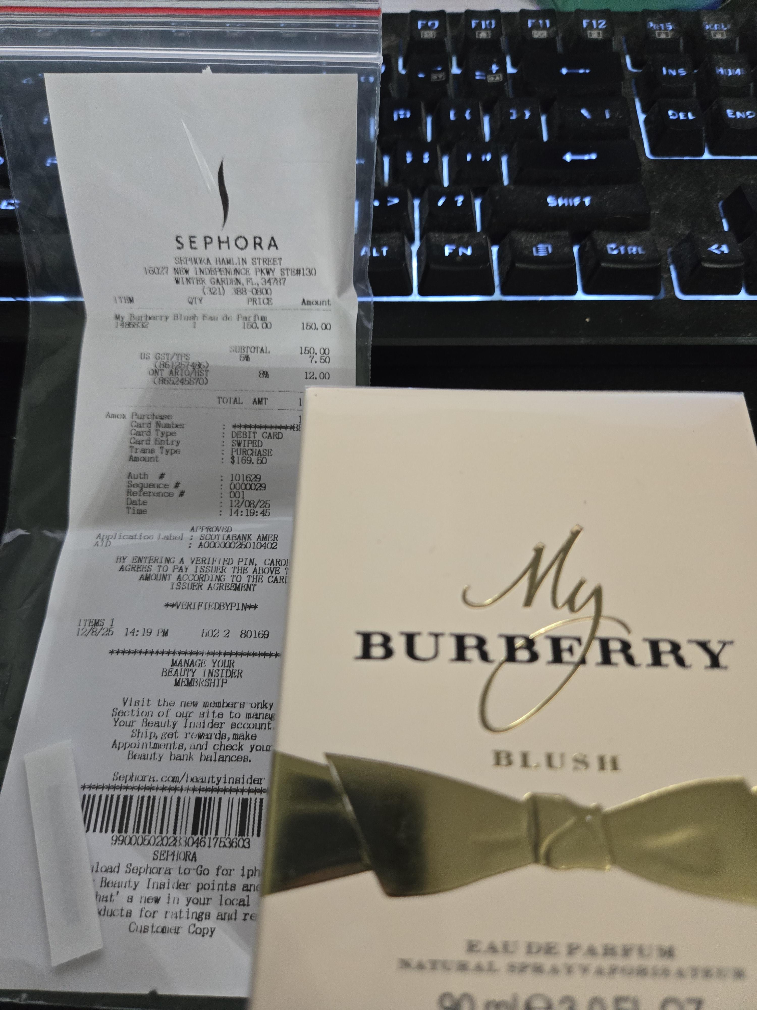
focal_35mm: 23
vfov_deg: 73.9
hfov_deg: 58.9
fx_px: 671
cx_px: 378
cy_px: 505
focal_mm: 5.4
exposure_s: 1/120
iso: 800
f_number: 1.8
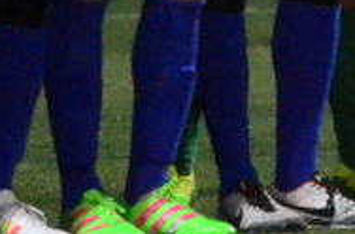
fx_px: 19774
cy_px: -348
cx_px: 102
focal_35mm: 2012
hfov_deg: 1.0
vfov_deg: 0.7
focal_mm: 210
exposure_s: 1/160
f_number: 5.3
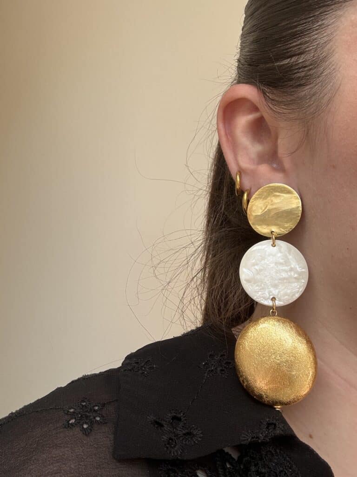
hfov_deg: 46.8
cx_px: 178
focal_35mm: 30
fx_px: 413
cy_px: 238
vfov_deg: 60.0
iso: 20
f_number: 1.9
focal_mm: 2.69
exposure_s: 1/146
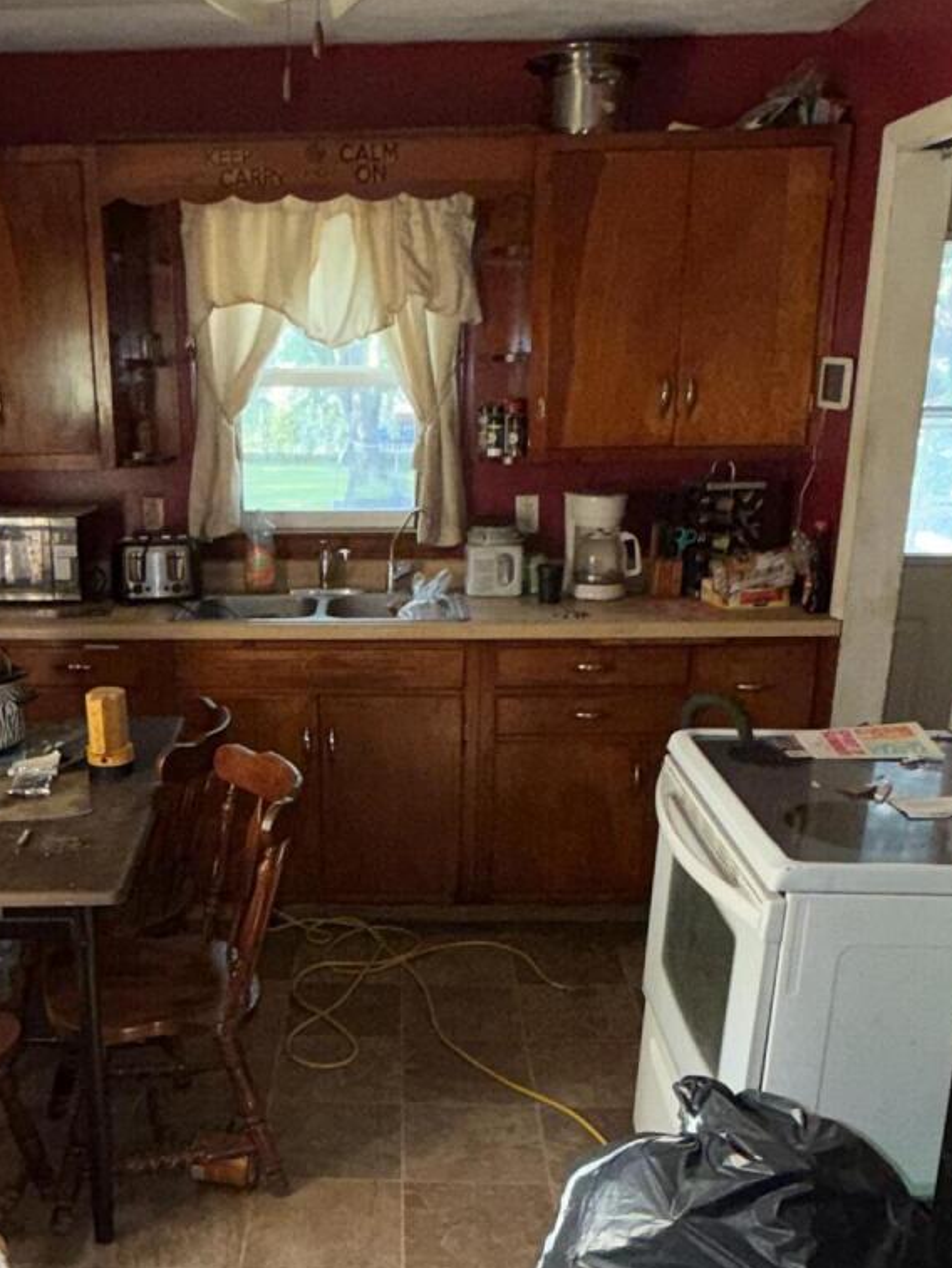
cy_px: 834
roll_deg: -0.6
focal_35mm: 37
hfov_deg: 38.3
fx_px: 1356
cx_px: 330
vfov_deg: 49.4
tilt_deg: -17.6
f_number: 2.2
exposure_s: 1/60
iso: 100
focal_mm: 2.22
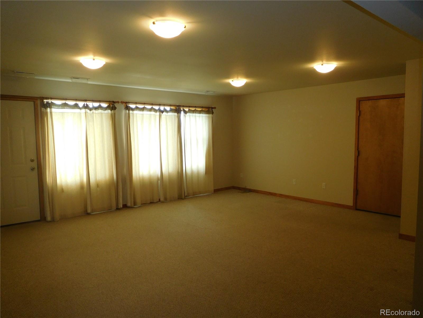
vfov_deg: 54.9
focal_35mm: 25
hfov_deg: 69.4
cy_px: 159
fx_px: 305
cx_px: 212
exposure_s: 1/30
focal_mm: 4.5
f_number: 3.4
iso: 220
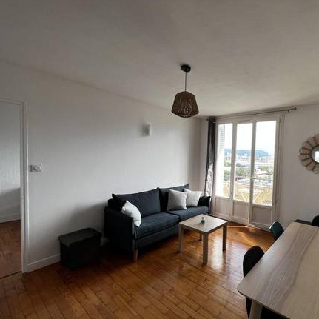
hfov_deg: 83.8
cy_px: 165
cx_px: 218
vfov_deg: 87.4
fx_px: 167
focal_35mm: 16
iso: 40
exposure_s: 1/99
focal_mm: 1.57
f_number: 1.8
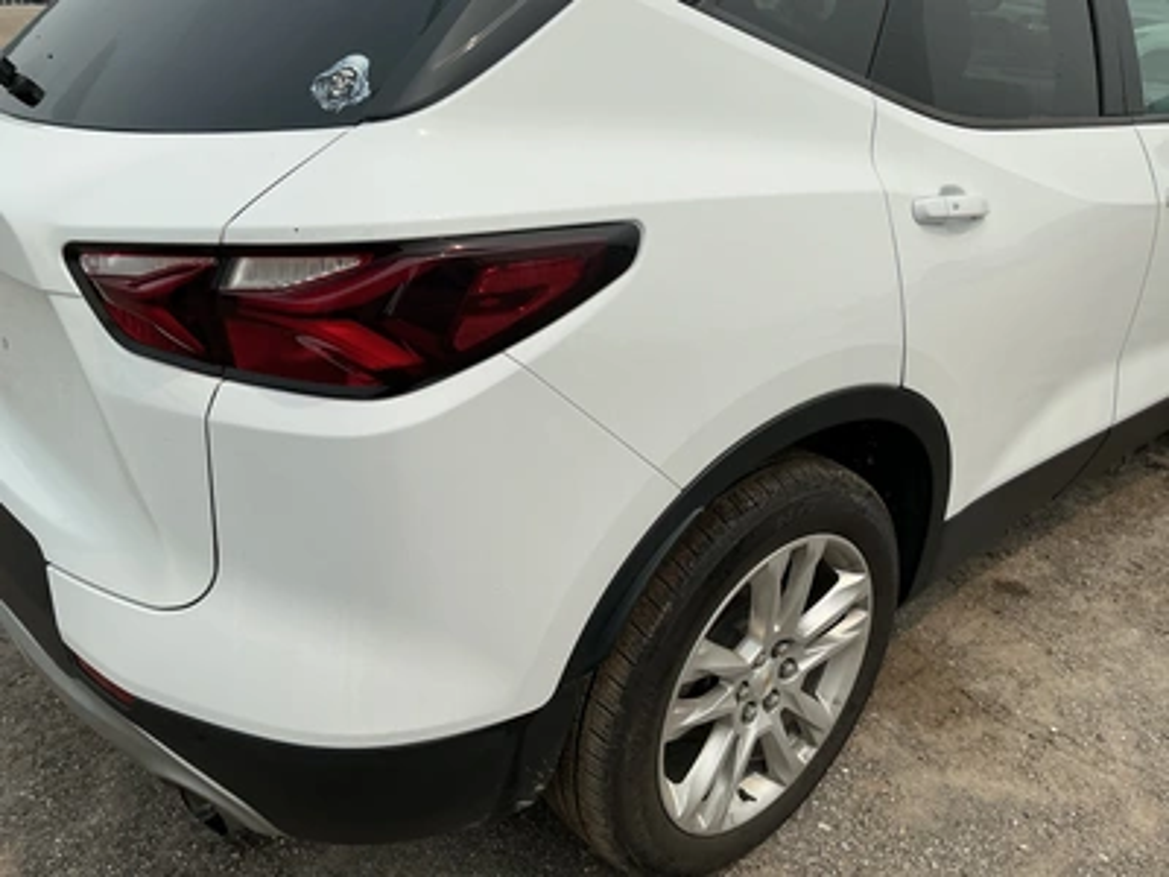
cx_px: 584
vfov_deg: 49.7
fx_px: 946
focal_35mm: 28
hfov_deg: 63.4
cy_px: 438
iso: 25
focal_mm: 3
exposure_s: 1/2320
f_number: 1.8
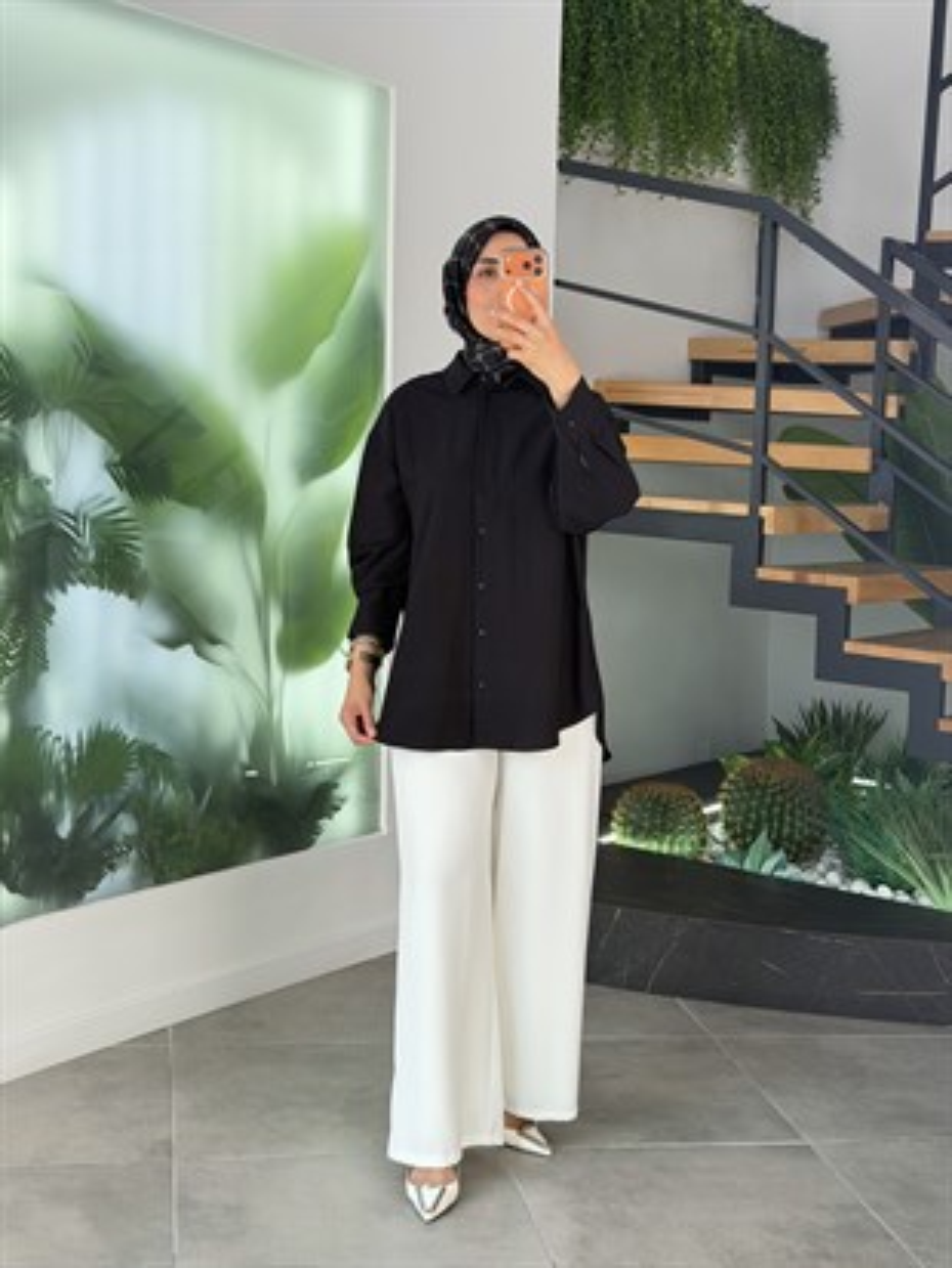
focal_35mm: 48
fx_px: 1759
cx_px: 476
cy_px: 634
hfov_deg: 30.3
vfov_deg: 39.6
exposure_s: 1/236
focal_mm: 6.76
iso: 64
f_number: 1.78
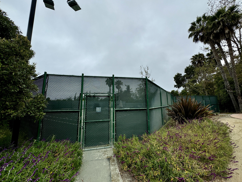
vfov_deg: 85.7
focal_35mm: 14
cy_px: 91
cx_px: 121
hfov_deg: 102.1
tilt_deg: +7.4
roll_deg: +0.1
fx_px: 98
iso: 40
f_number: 2.2
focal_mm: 2.22
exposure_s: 1/1880
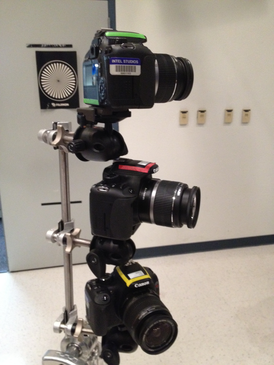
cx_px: 137
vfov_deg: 52.6
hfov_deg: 40.7
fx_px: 369
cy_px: 182
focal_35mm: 35
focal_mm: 4.28
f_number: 2.4
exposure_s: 1/17
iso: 400
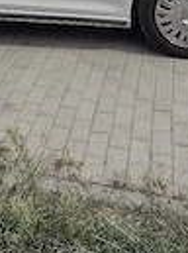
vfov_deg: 20.2
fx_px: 611
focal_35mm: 84
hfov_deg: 17.2
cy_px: -122
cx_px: 10
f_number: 1.7
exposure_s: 1/2500
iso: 100
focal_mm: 4.71
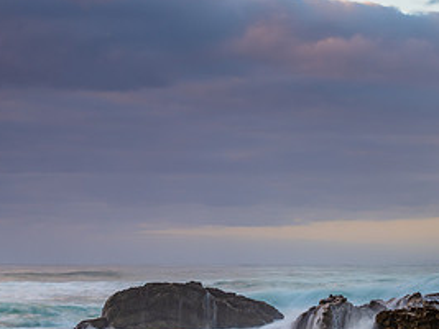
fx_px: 1749
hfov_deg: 14.3
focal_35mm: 138
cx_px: 268
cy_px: 206
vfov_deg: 10.7
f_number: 8
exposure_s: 1/1.67
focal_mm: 65
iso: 100
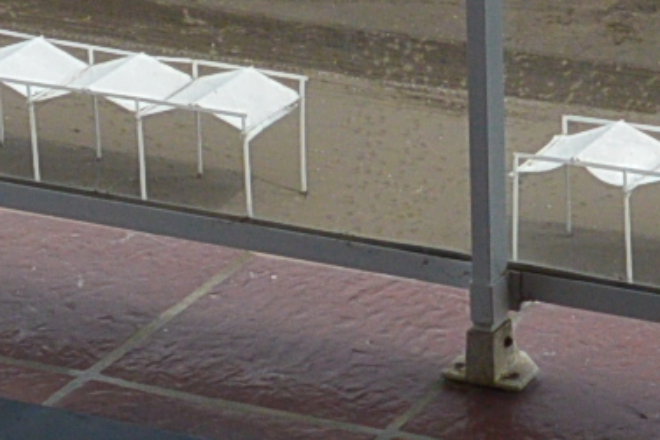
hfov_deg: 12.2
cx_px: 772
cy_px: -100
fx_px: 3024
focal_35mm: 165
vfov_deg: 8.2
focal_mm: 10
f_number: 5
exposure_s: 1/800
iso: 160
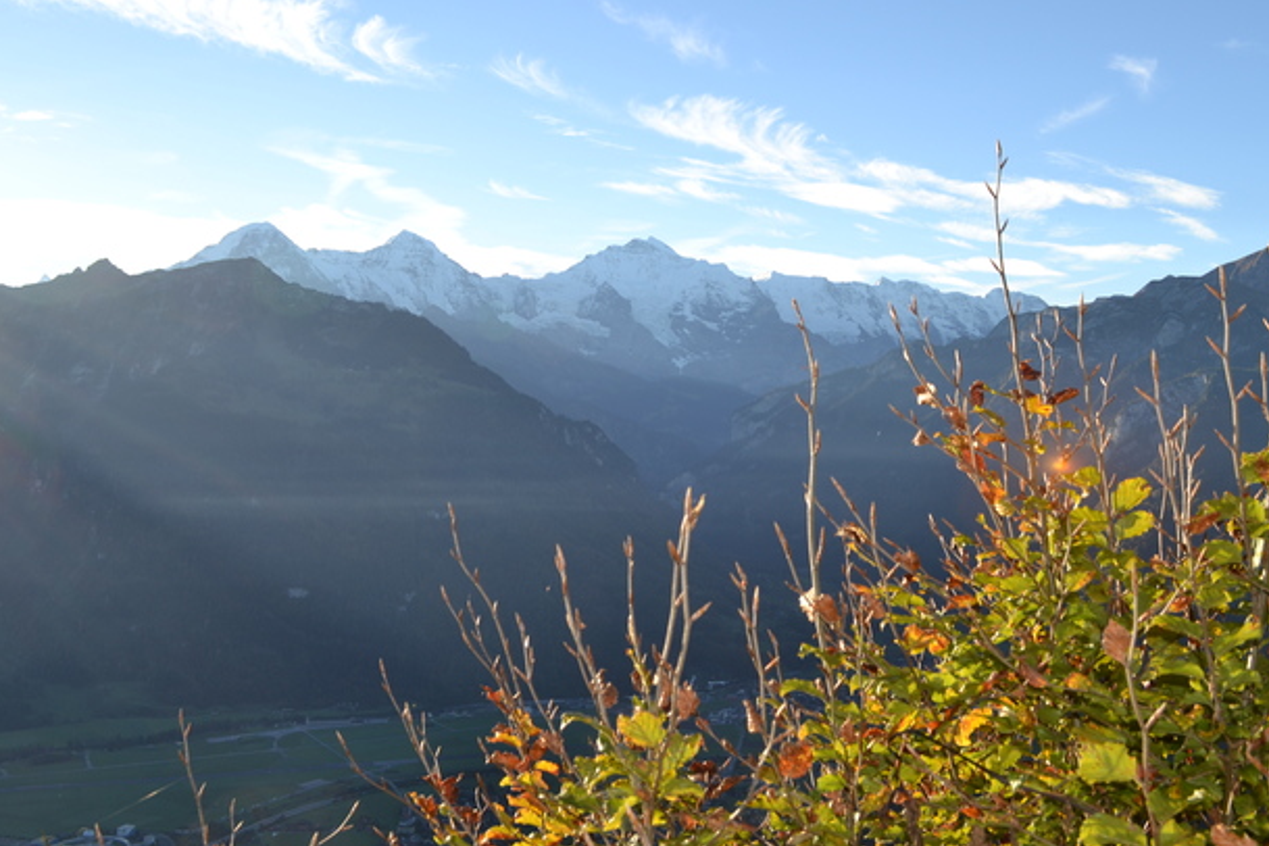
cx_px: 670
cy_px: 332
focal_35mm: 37
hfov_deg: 51.9
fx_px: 1304
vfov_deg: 35.8
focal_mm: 20
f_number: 8
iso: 100
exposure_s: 1/160
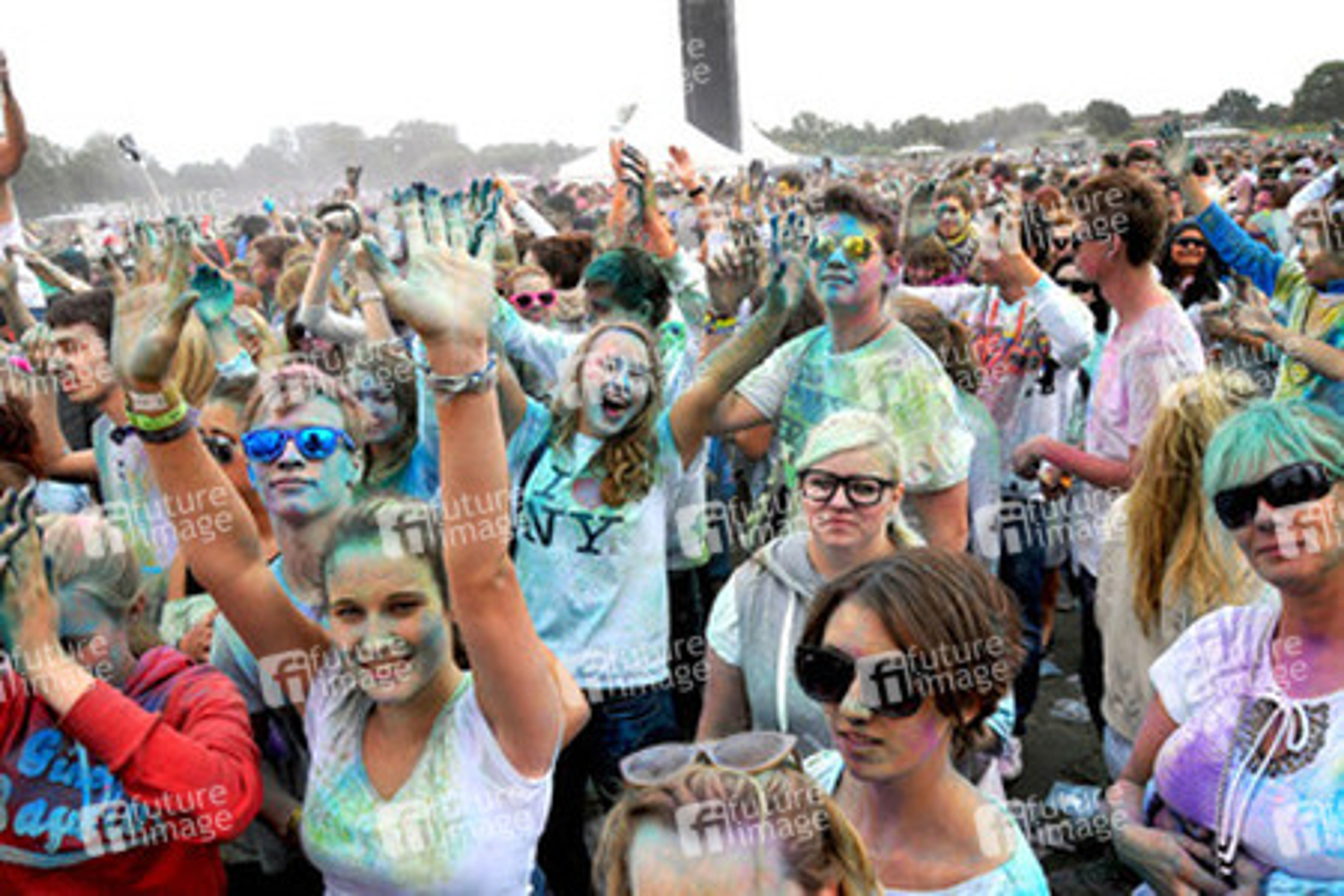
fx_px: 1008
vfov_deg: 47.9
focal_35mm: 27
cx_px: 672
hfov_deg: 67.4
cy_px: 448
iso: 200
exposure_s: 1/250
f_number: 8
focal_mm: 18
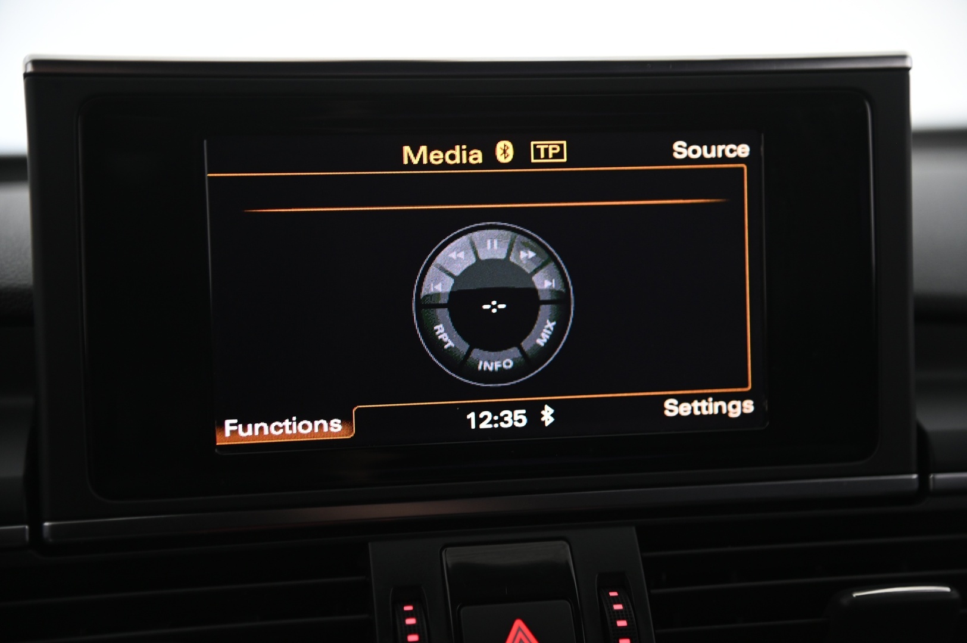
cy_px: 322
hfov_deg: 28.9
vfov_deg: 19.4
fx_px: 1879
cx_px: 484
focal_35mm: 70
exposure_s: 1/20
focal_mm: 70
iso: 1000
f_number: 4
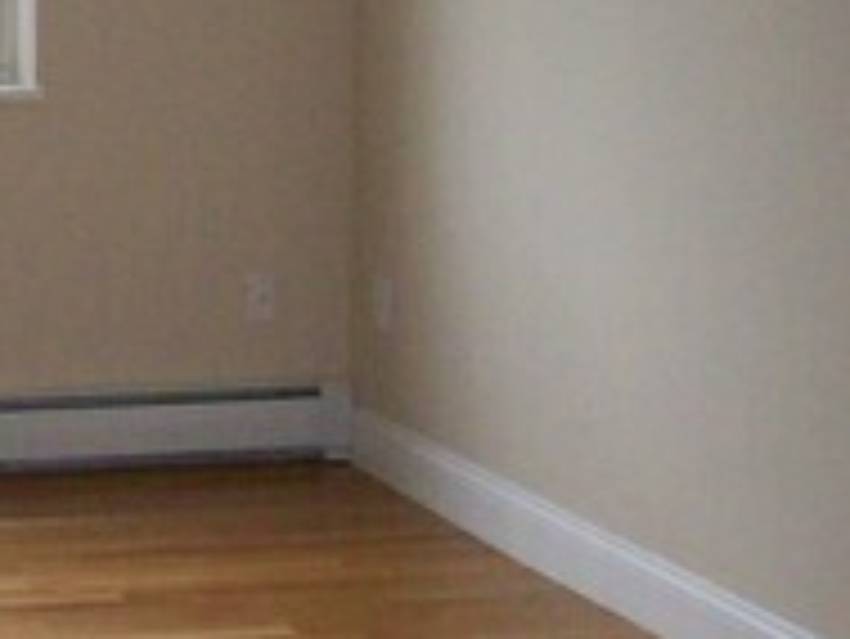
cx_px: -600
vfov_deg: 11.5
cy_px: -36
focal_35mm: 127
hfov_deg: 14.0
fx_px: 3120
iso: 200
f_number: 2.7
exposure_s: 1/118
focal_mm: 6
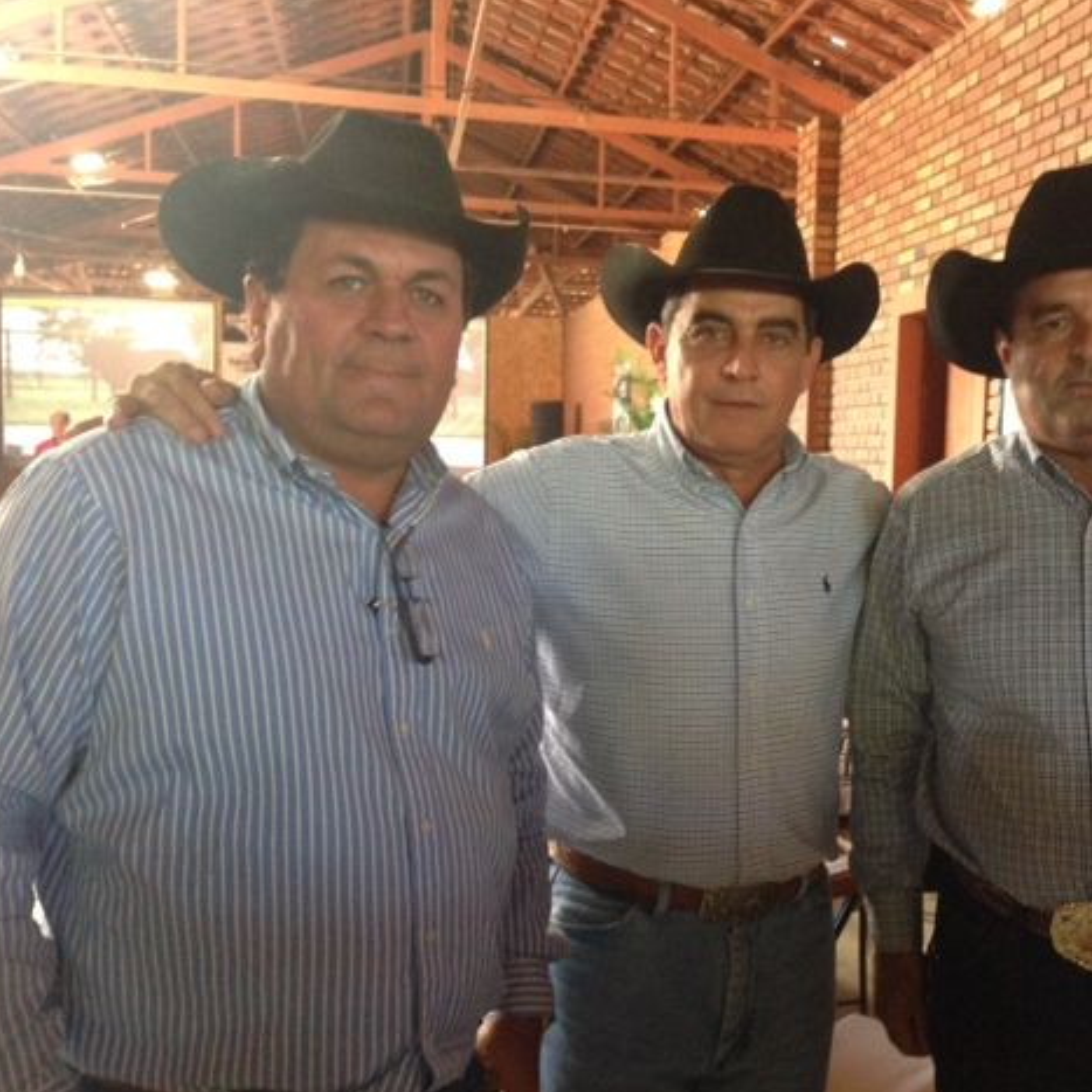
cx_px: 720
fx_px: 1428
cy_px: 547
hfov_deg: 41.4
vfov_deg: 41.9
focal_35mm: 40
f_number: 2.4
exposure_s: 1/20
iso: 320
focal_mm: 4.12
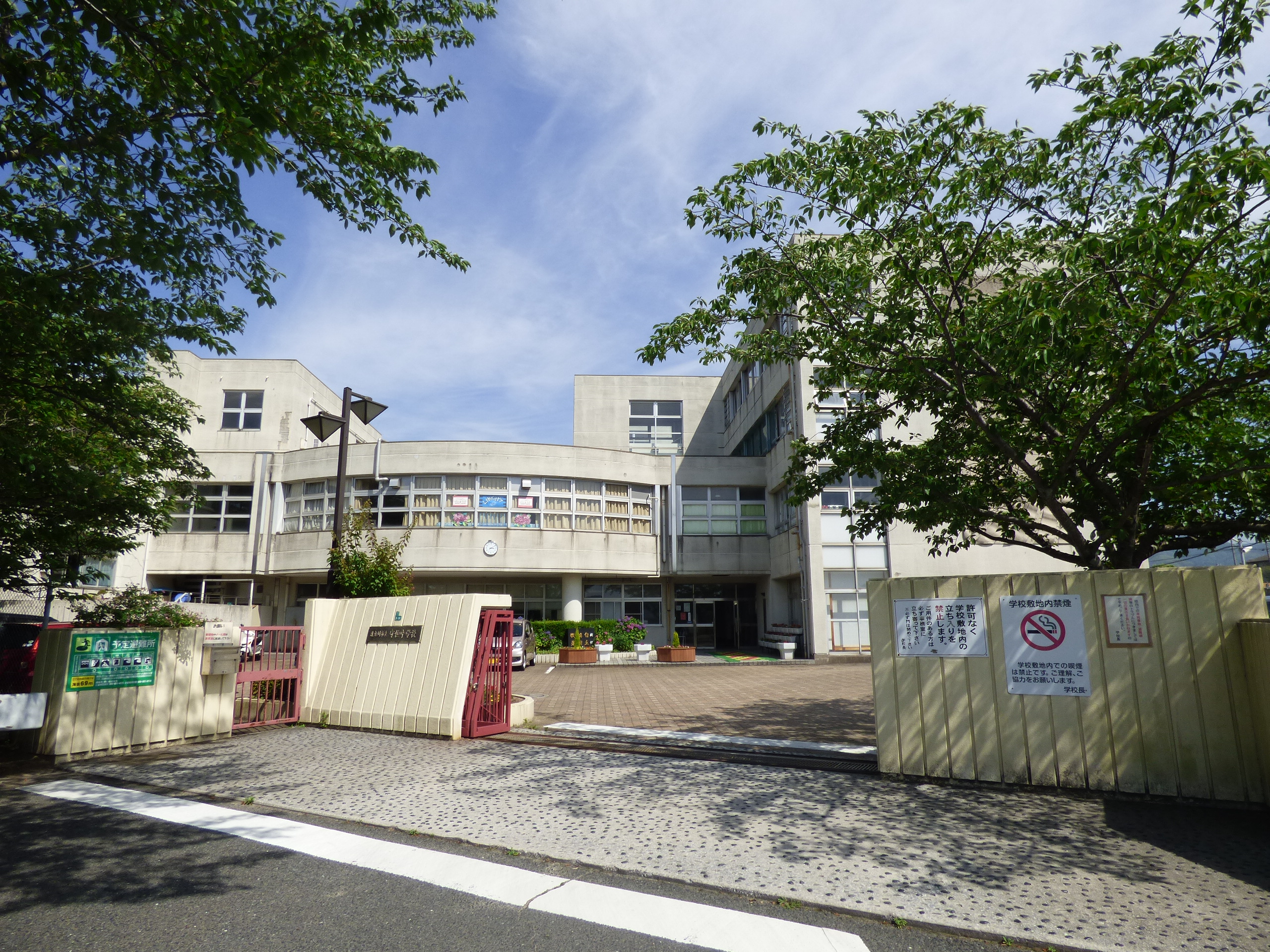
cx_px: 635
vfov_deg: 66.0
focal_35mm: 20
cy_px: 476
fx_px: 734
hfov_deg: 81.7
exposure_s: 1/1600
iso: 100
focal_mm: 3.58
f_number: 3.2
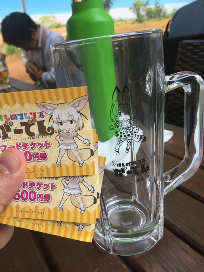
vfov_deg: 61.7
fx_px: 228
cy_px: 136
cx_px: 102
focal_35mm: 29
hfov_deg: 48.2
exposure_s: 1/30
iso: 40
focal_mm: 4.15
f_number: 2.2
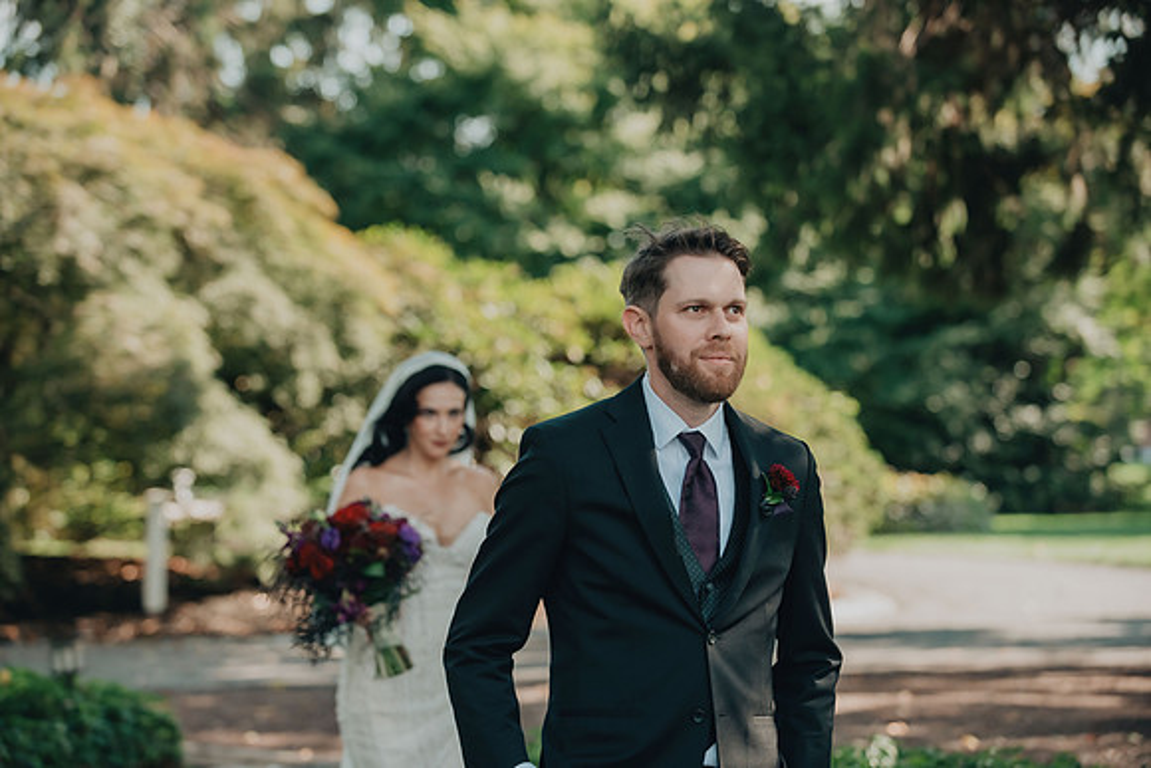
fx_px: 3262
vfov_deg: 13.4
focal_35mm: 102
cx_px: 576
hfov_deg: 20.0
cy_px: 384
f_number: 3.5
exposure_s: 1/1250
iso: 800
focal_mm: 102
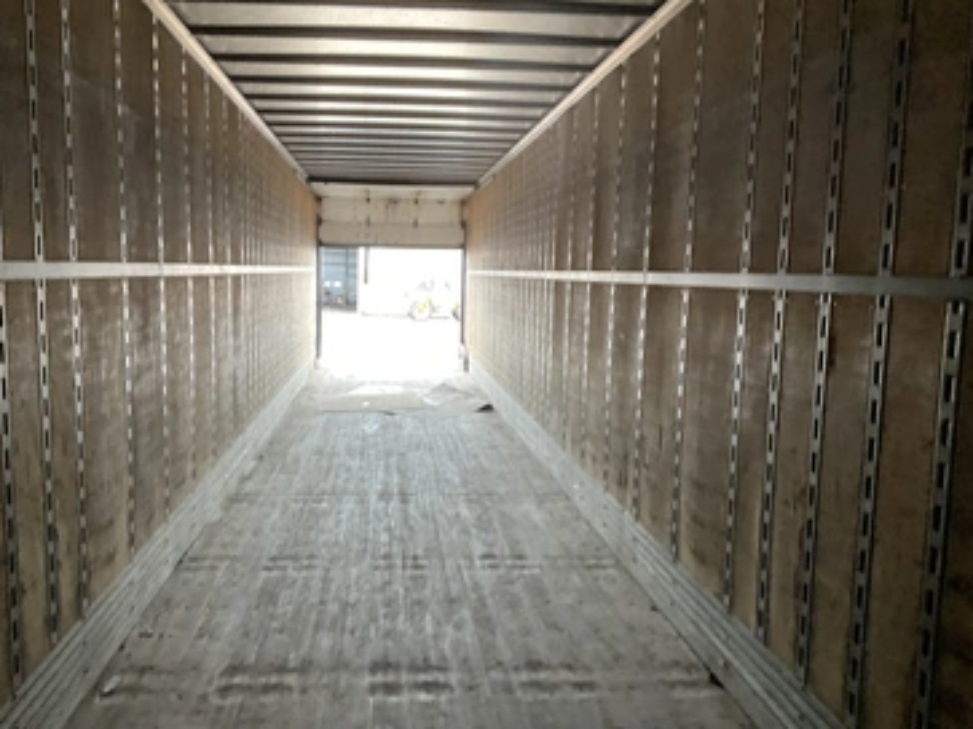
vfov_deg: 44.1
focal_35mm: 32
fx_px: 899
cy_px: 386
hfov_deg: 56.7
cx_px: 442
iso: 160
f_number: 1.8
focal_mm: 3
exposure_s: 1/60
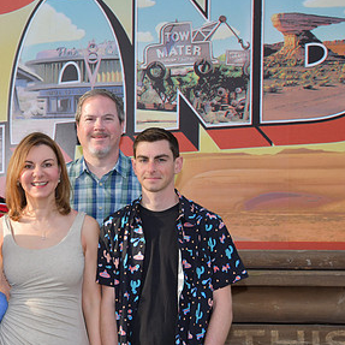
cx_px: 22
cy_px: 189
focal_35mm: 98
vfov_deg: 17.7
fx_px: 1105
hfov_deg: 17.4
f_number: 8
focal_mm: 38
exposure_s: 1/250
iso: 200
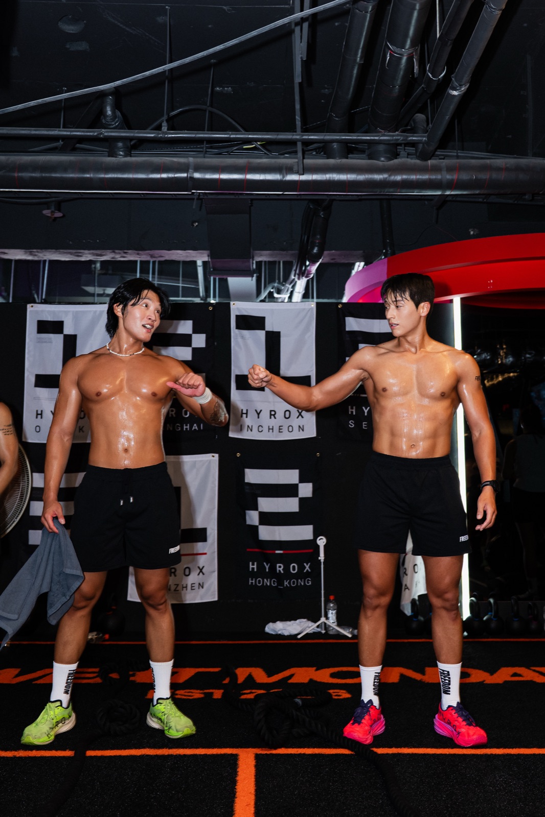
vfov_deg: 57.2
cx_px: 272
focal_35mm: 33
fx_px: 750
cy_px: 408
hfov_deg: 40.0
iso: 800
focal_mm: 33
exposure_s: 1/40
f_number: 4
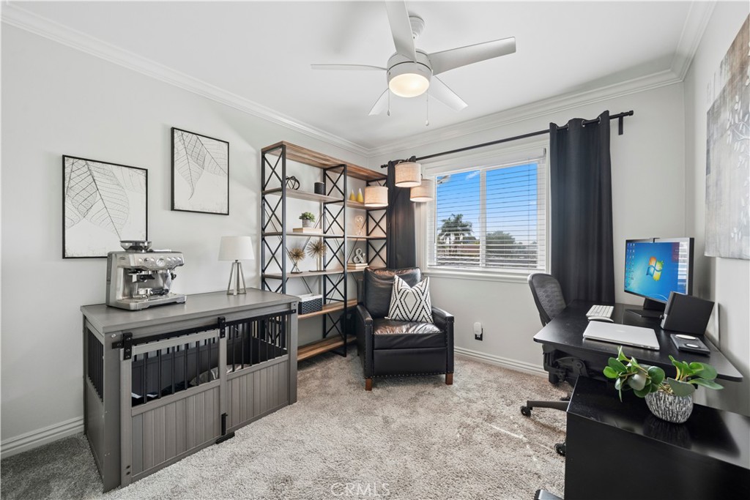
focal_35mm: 14
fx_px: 292
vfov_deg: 81.2
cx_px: 375
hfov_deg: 104.2
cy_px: 250
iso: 400
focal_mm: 14
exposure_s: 1/30
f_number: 8
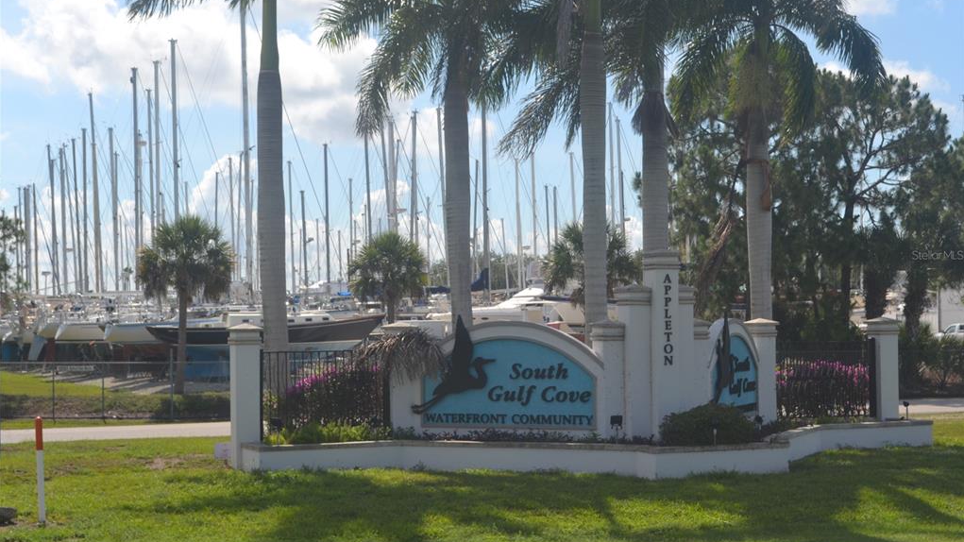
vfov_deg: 19.1
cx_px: 482
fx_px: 1610
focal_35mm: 63
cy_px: 255
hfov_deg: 33.3
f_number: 8
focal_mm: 40
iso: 100
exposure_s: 1/250
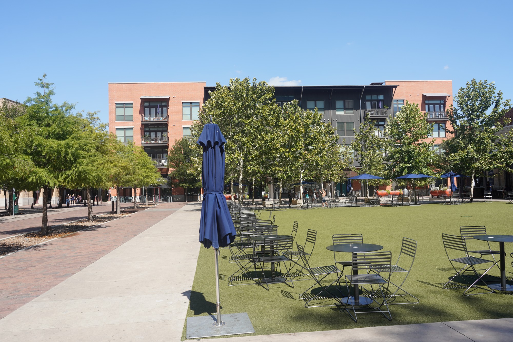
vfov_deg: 42.3
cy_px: 171
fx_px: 442
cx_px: 256
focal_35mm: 31
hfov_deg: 60.3
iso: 100
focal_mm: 31
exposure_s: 1/100
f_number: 11
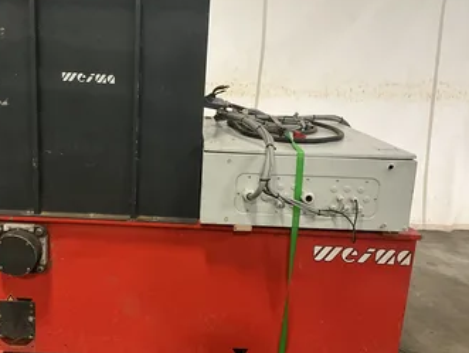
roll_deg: -3.3
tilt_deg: -12.2
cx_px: 194
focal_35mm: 35
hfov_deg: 52.3
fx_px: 475
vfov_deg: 40.7
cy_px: 157
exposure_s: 1/59
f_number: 1.8
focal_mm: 3
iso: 320
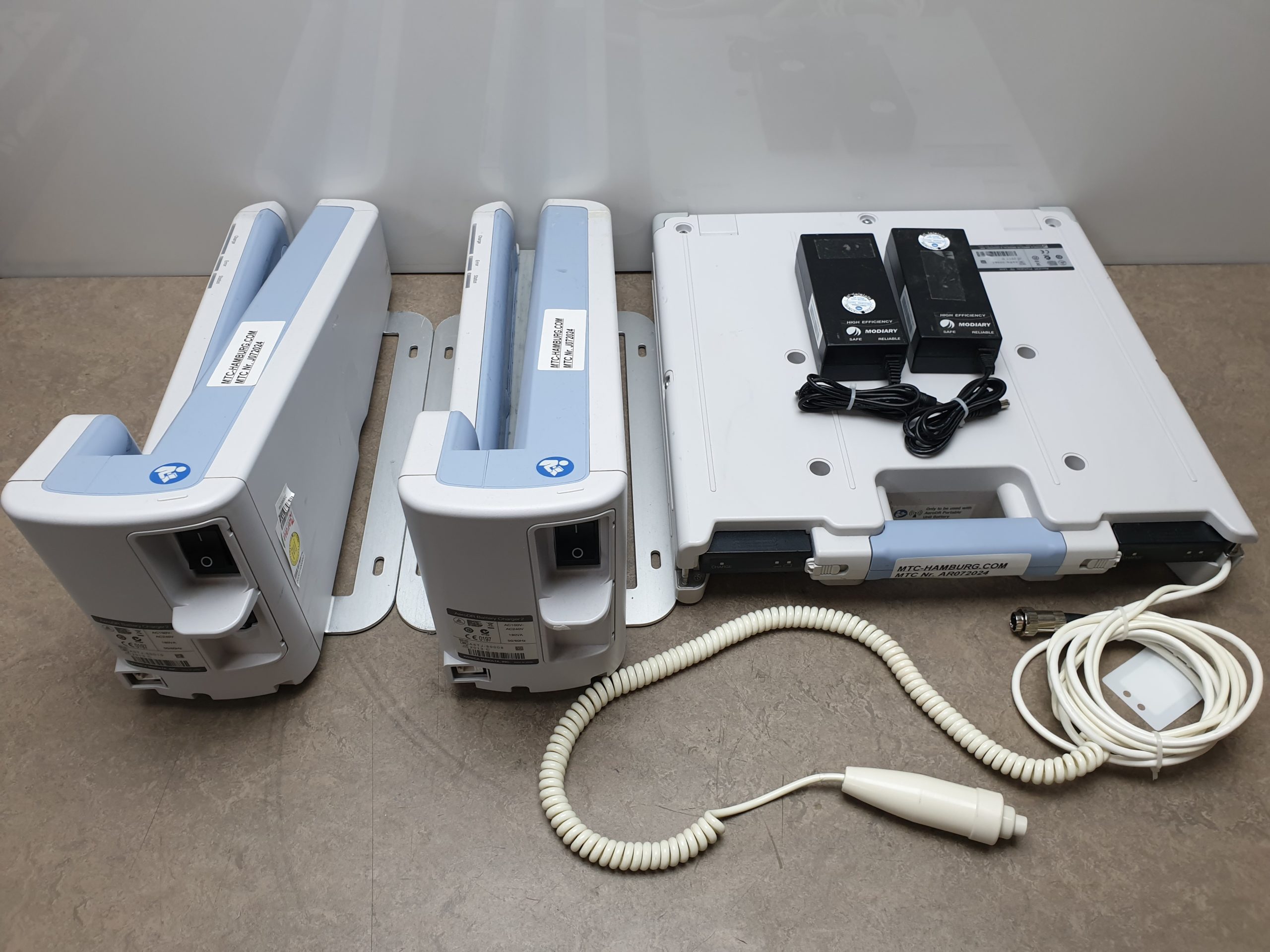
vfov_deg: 53.1
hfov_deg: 67.3
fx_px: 954
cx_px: 635
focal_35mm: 26
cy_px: 476
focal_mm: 4.3
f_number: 2.4
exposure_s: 1/100
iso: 80
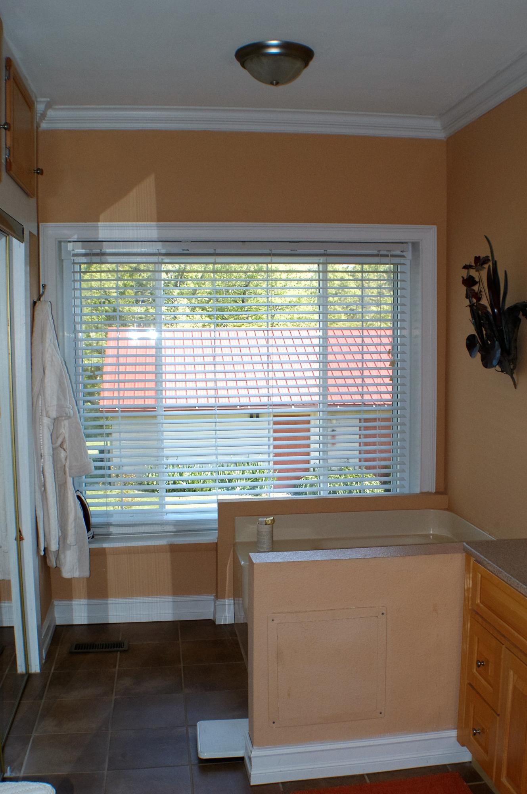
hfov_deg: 28.9
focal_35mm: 46
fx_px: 1023
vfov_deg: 42.4
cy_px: 397
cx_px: 264
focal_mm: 31
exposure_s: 1/180
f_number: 6.3
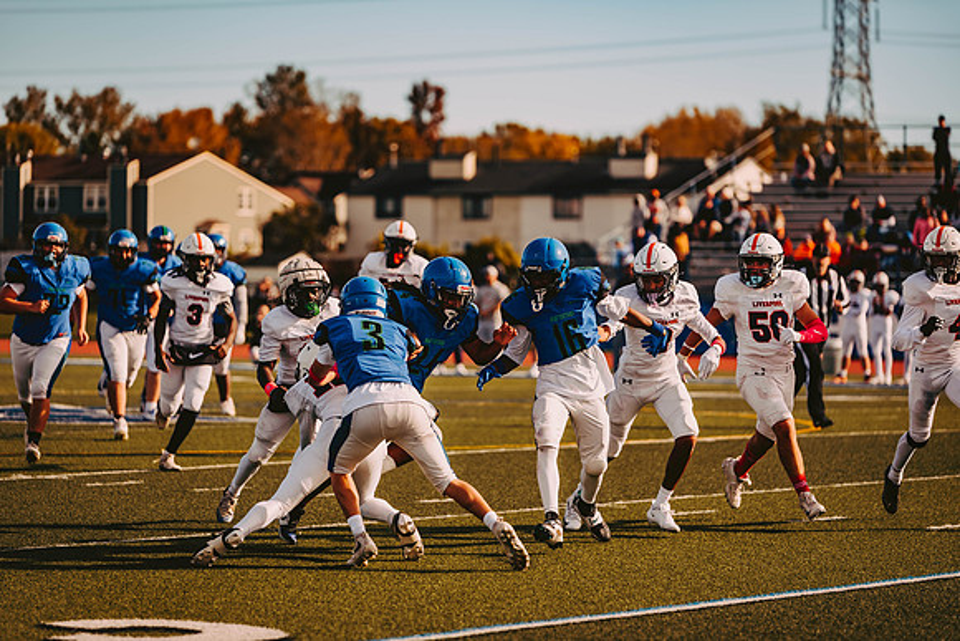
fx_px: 4001
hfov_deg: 13.7
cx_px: 480
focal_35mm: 150
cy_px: 320
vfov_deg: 9.2
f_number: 2.8
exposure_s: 1/2500
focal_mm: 150
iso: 160
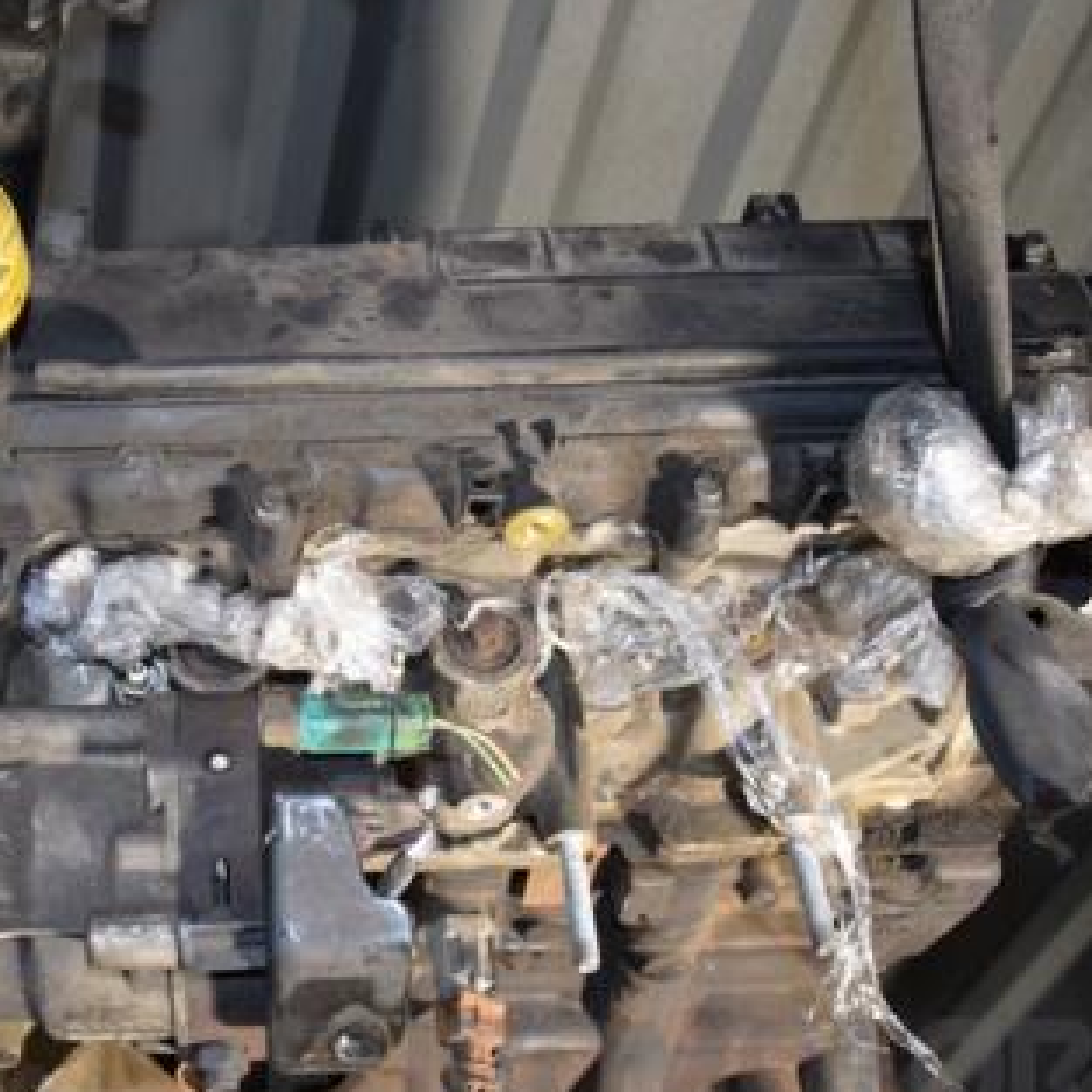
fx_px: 1570
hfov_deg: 36.9
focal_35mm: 44
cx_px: 202
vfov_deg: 38.3
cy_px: 607
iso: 800
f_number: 5
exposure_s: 1/80
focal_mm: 18
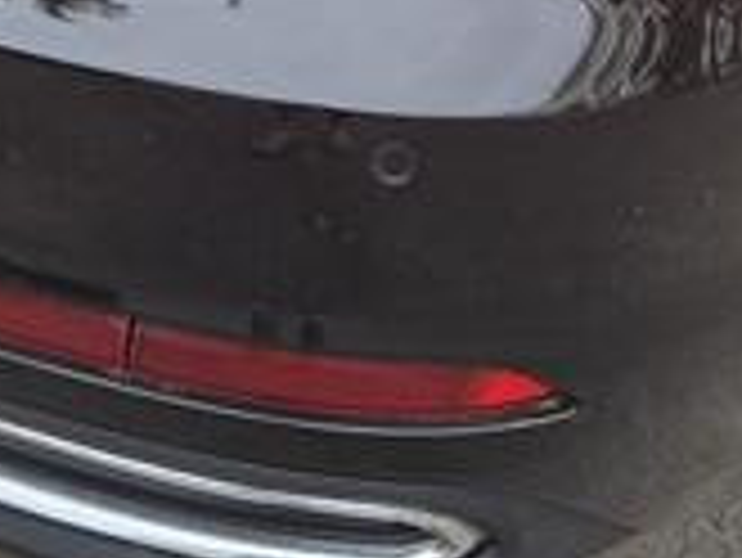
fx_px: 1952
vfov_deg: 14.5
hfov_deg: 20.9
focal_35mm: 91
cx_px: 27
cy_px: -421
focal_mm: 5.4
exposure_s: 1/508
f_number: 1.8
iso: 160
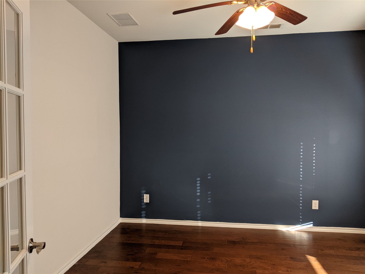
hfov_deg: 65.3
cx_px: 182
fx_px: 285
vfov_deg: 51.4
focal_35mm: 27
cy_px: 137
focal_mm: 4.44
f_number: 1.8
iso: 116
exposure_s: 1/121
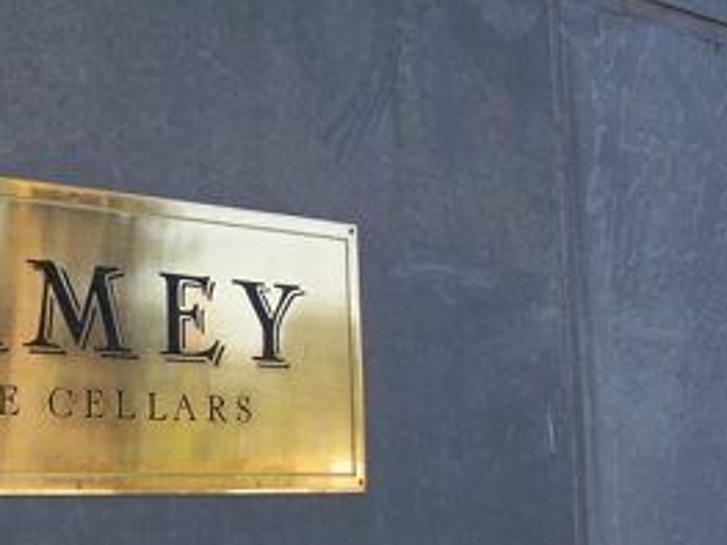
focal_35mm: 78
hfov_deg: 24.0
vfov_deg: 18.8
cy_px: 365
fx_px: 1637
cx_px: 8
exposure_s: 1/250
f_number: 2.8
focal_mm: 7.8
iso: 64
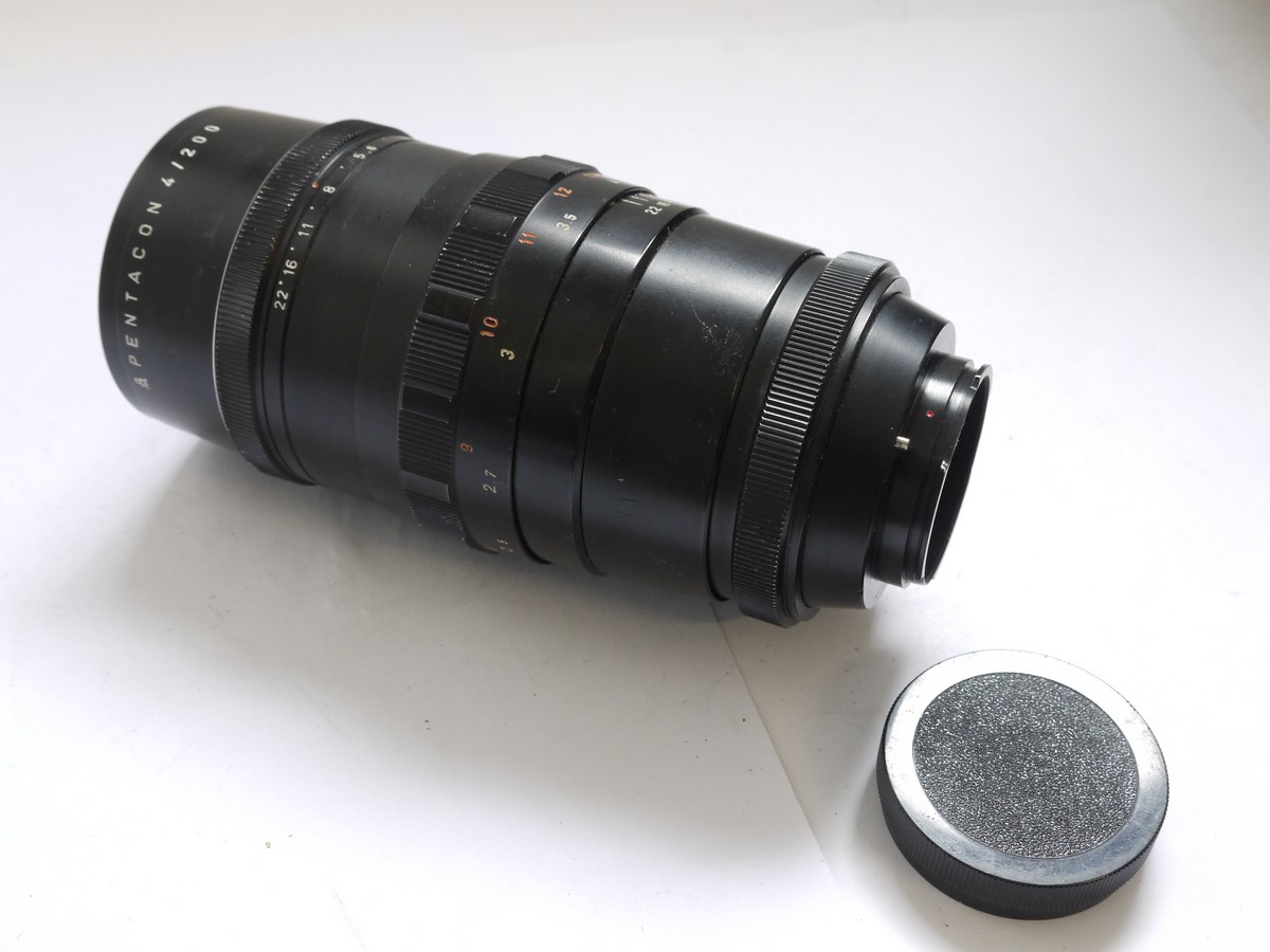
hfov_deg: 42.9
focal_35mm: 44
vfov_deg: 32.9
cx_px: 635
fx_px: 1614
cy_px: 476
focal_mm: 22
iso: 400
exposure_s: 1/15
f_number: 10
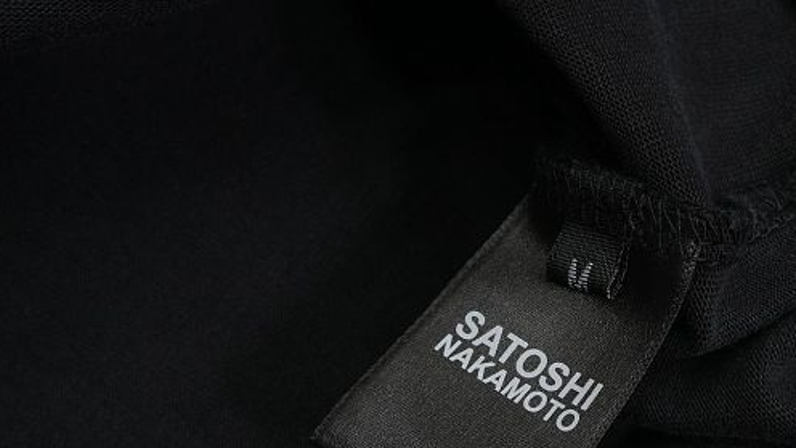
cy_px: 364
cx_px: 554
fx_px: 1499
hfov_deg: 29.5
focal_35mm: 71
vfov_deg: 16.9
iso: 1000
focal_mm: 28
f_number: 8
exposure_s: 1/160
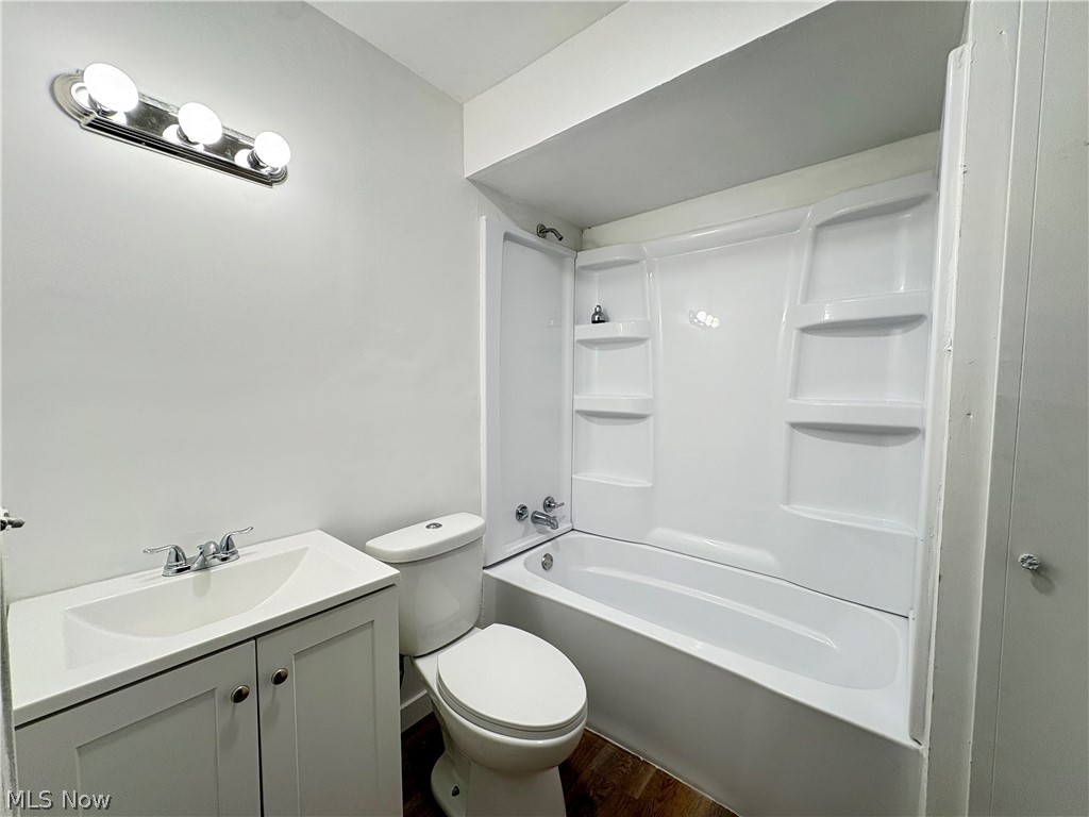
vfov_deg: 85.7
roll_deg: -0.3
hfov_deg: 102.1
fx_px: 440
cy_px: 408
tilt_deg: -3.4
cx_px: 544
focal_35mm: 14
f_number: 2.2
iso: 125
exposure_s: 1/60
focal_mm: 2.22
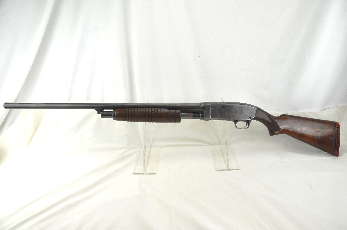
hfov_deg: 67.5
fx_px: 260
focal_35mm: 27
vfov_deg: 47.7
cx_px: 174
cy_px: 115
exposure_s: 1/125
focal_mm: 18
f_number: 5.6
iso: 250
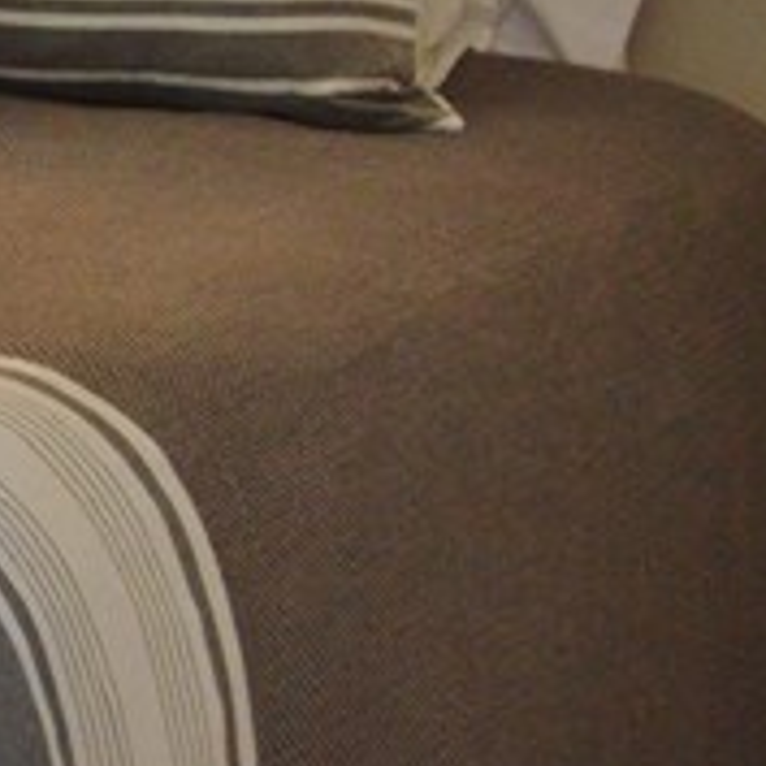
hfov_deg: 10.8
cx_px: -989
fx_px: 3530
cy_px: -13
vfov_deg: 12.2
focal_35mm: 141
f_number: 3.5
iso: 900
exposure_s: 1/60
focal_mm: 18
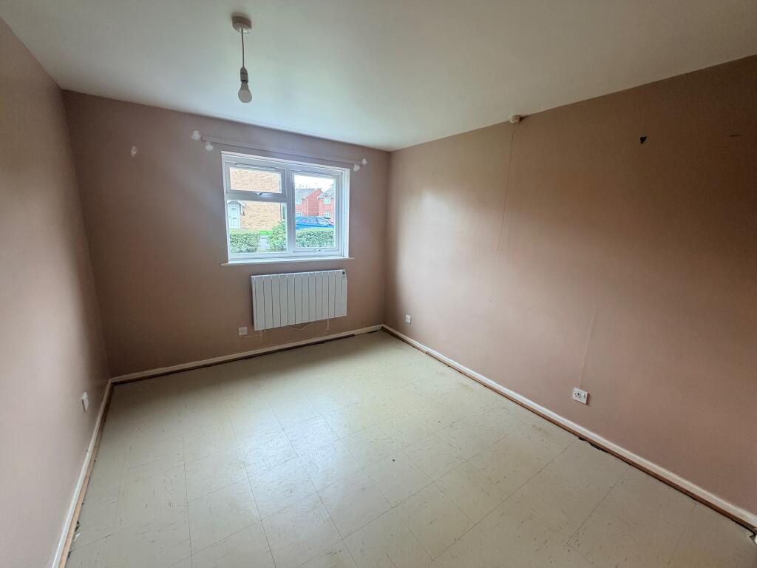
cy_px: 284
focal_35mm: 14
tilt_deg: -12.2
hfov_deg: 102.1
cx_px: 378
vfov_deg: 85.7
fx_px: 306
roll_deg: -1.7
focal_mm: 2.22
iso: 250
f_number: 2.2
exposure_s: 1/121
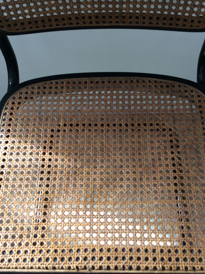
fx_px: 317
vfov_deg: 46.8
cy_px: 129
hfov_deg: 35.9
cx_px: 107
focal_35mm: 40
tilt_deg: -64.2
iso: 50
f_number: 2.4
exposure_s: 1/25
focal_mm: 3.3
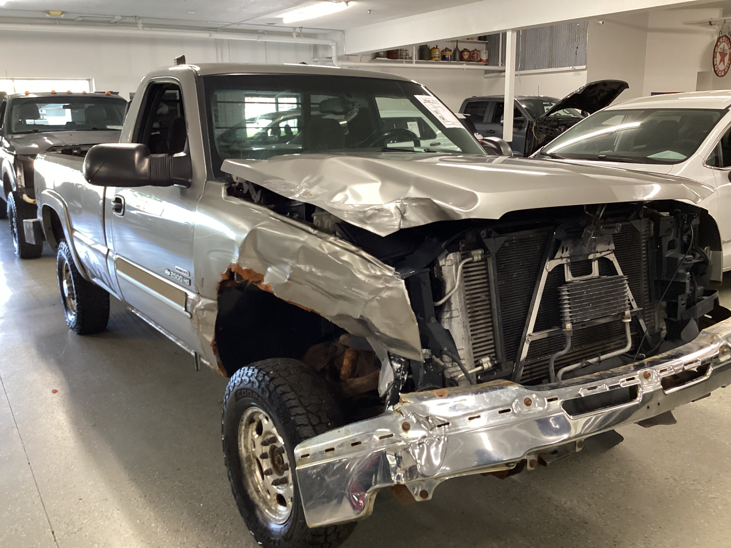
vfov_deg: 45.4
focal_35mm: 31
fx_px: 655
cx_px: 366
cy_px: 274
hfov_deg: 58.4
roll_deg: +0.9
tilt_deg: -12.7
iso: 250
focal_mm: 3.3
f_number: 2.4
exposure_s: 1/60
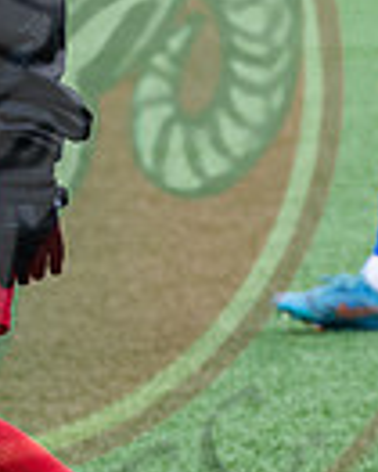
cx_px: 175
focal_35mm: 711
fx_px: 9931
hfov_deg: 2.2
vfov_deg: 2.7
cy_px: 133
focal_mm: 98
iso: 800
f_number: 4
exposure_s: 1/1250
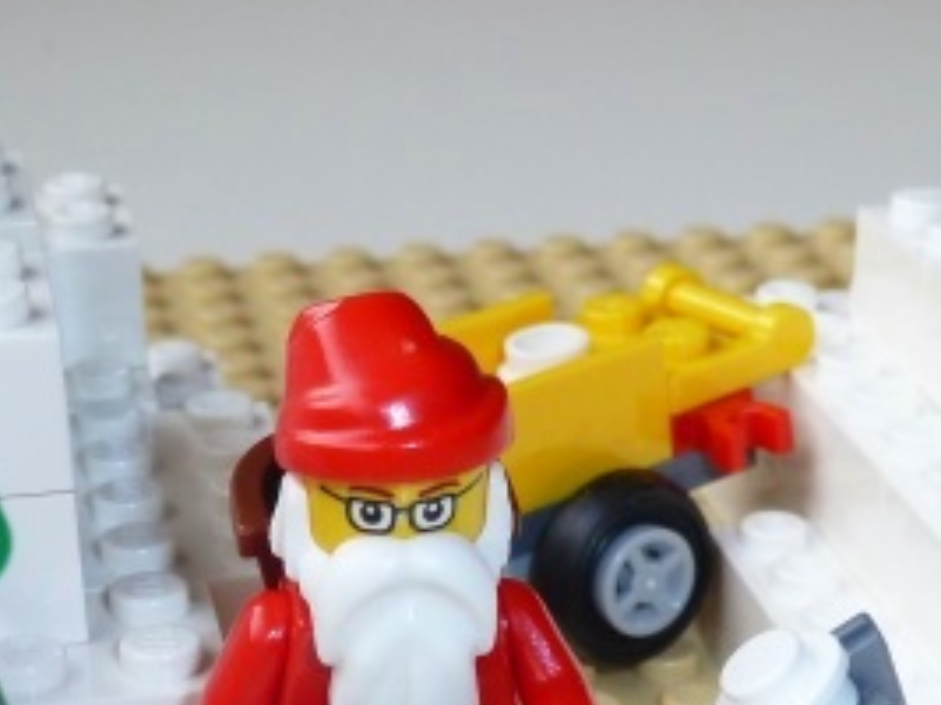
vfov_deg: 20.2
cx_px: 518
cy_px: 656
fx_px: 1929
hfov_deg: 27.4
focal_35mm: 71
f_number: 3.6
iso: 100
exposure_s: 1/30
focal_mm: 6.1
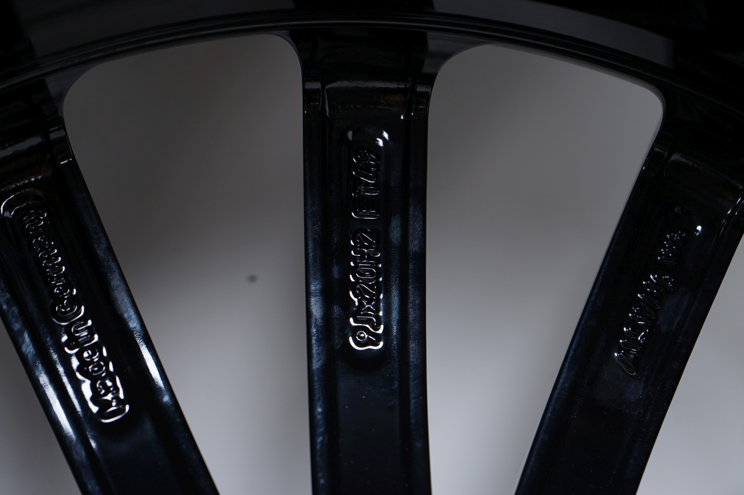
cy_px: 248
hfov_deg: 31.4
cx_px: 372
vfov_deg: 21.2
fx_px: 1322
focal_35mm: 64
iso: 250
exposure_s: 1/125
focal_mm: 64
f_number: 5.6
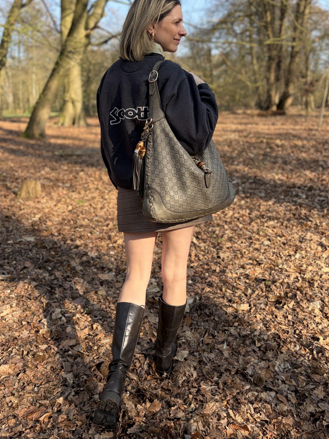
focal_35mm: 31
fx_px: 393
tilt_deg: -11.4
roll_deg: +1.2
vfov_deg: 58.1
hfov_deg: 45.4
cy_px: 187
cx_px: 148
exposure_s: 1/747
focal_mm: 5.96
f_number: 1.6
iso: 50
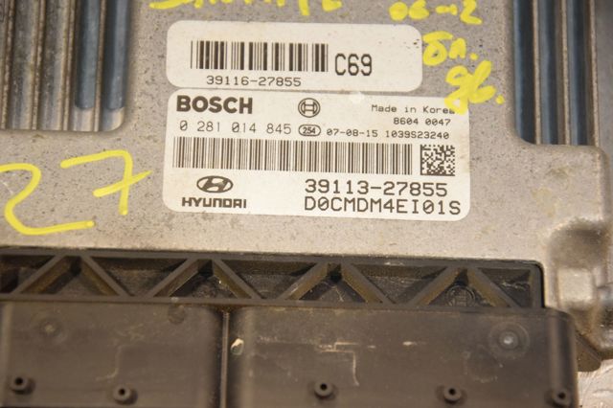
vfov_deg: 8.7
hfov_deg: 13.0
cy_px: 204
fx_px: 2680
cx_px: 306
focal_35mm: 158
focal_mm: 105
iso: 1600
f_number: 5.6
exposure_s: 1/200
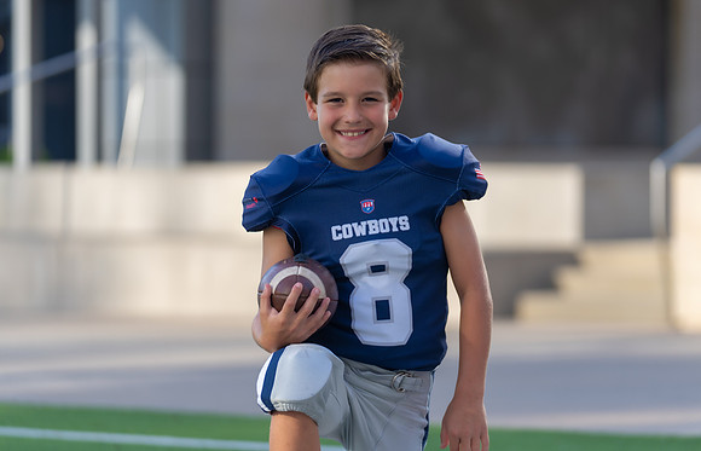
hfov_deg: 12.1
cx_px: 397
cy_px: 216
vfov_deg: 7.8
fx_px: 3304
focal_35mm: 172
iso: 100
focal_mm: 146
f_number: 2.8
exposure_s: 1/500
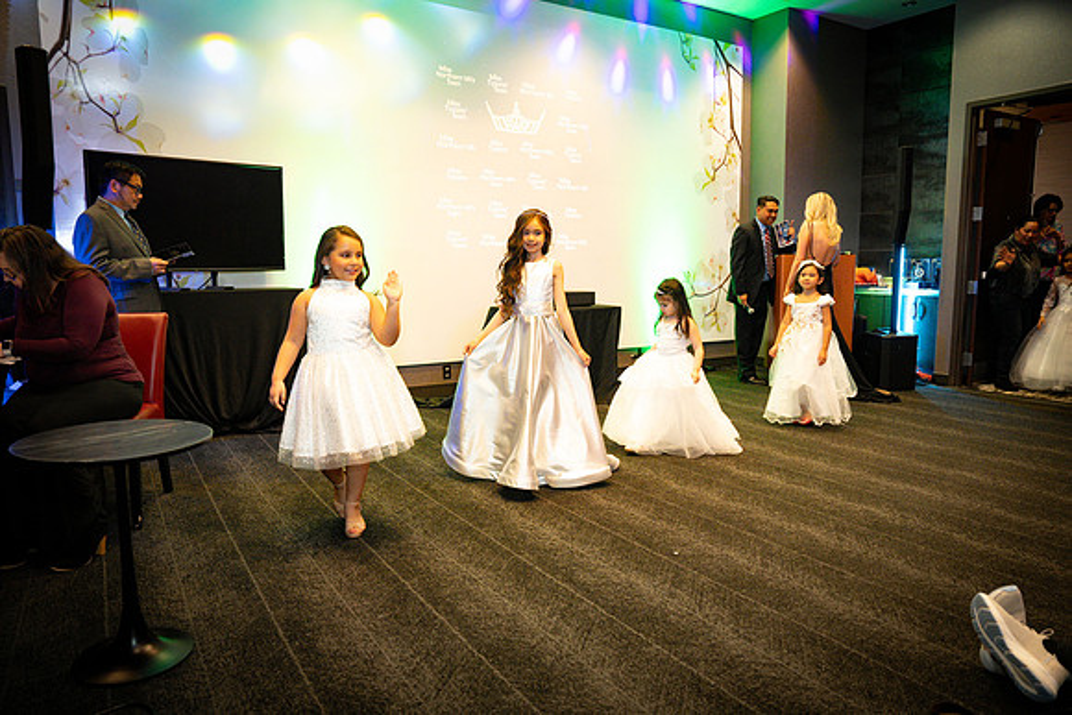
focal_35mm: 24
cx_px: 536
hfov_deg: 73.7
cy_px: 358
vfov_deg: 53.2
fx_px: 715
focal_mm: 24
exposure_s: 1/125
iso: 3200
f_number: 2.8
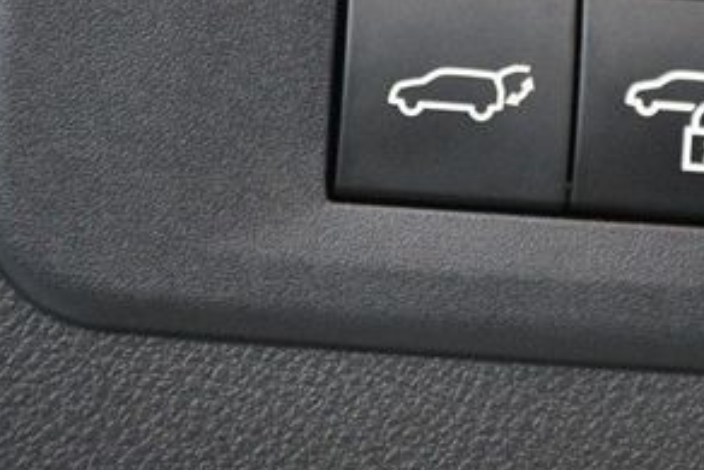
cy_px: 31
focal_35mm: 278
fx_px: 5439
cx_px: 477
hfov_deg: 7.4
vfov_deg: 4.9
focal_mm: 85
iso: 6400
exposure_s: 1/60
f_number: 5.3
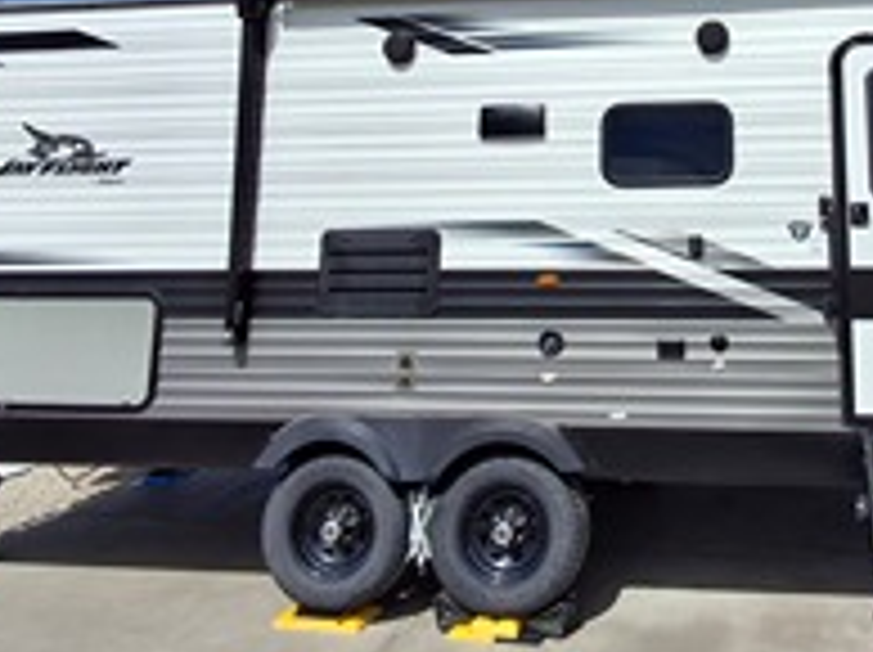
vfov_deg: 41.0
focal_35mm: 33
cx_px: 688
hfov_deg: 52.1
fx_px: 831
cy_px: 126
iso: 40
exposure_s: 1/2933
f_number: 2.2
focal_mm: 1.64
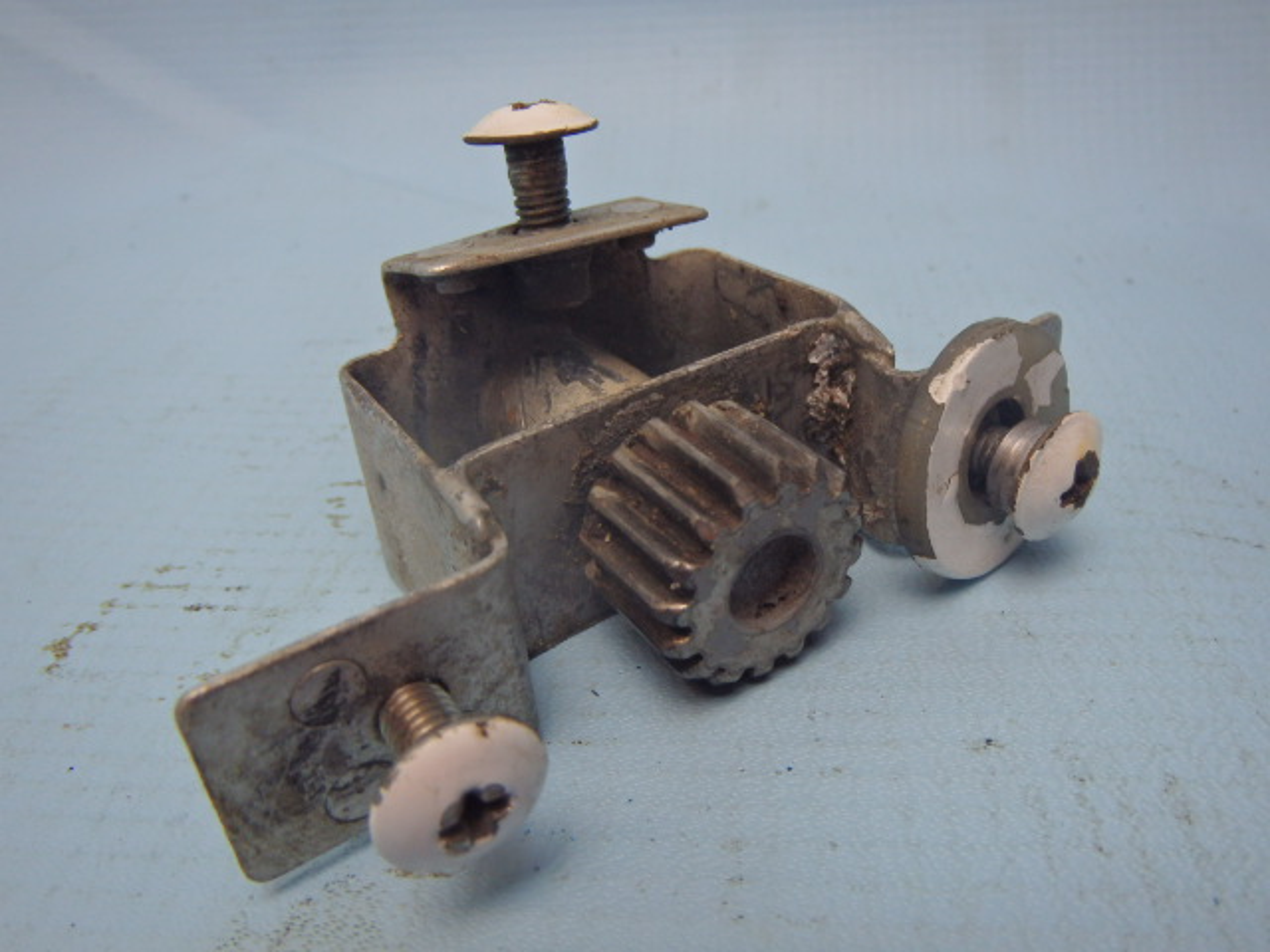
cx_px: 635
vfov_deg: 49.7
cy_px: 476
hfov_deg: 63.4
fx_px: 1027
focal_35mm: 28
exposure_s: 1/60
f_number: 3.9
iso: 160
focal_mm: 5
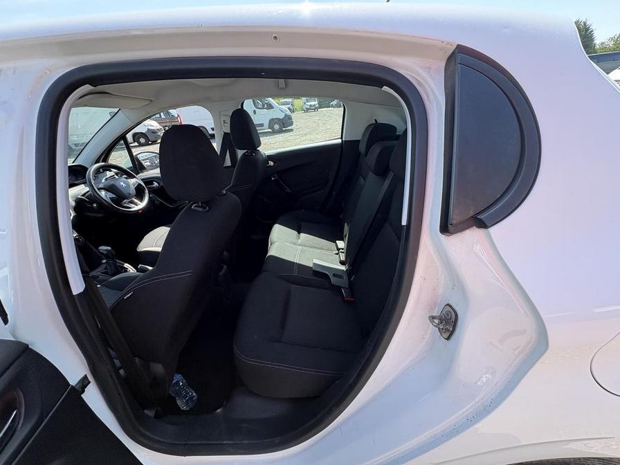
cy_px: 232
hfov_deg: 102.1
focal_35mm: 14
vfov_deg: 85.7
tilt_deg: -24.7
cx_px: 310
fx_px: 251
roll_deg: +0.2
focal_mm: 2.22
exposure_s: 1/278
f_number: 2.2
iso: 64
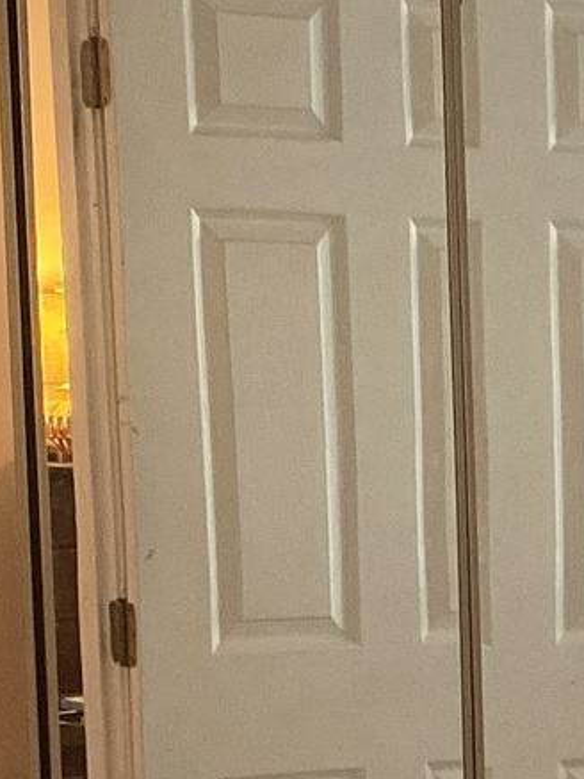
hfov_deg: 9.9
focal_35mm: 137
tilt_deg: -7.2
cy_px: 813
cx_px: 1241
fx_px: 3080
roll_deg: -1.7
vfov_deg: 14.1
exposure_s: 1/60
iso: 320
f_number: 1.8
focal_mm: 4.25
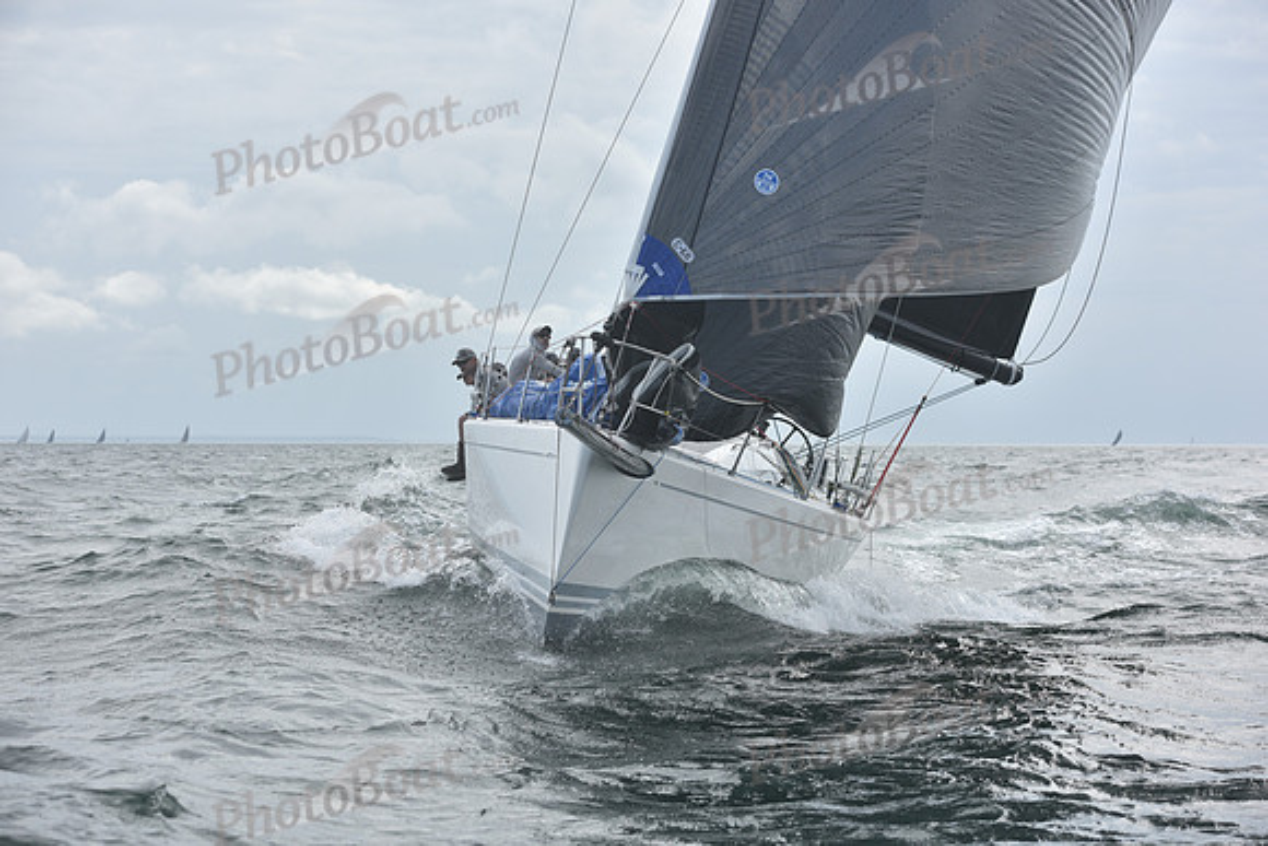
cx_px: 634
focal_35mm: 80
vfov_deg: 17.1
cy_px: 423
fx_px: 2818
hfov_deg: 25.4
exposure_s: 1/1250
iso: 200
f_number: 6.3
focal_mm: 80
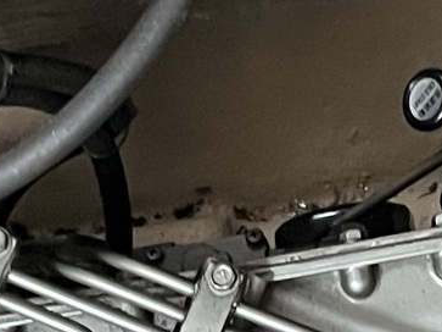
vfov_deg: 7.9
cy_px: 656
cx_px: 200
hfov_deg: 11.0
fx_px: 2285
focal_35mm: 179
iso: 500
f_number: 1.6
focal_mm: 5.1
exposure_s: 1/56
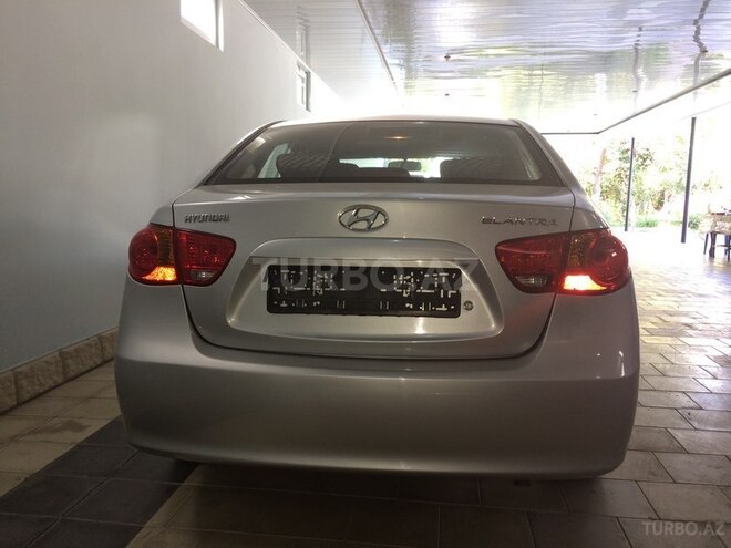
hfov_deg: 61.7
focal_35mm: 29
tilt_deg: -8.2
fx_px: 612
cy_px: 274
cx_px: 366
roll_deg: -0.7
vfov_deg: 48.2
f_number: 2.2
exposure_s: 1/33
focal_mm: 4.15
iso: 50
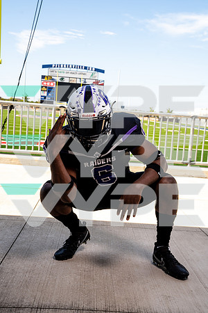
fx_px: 399
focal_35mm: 46
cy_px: 156
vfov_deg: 42.7
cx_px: 104
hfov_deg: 29.2
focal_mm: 46
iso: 100
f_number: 8
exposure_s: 1/125
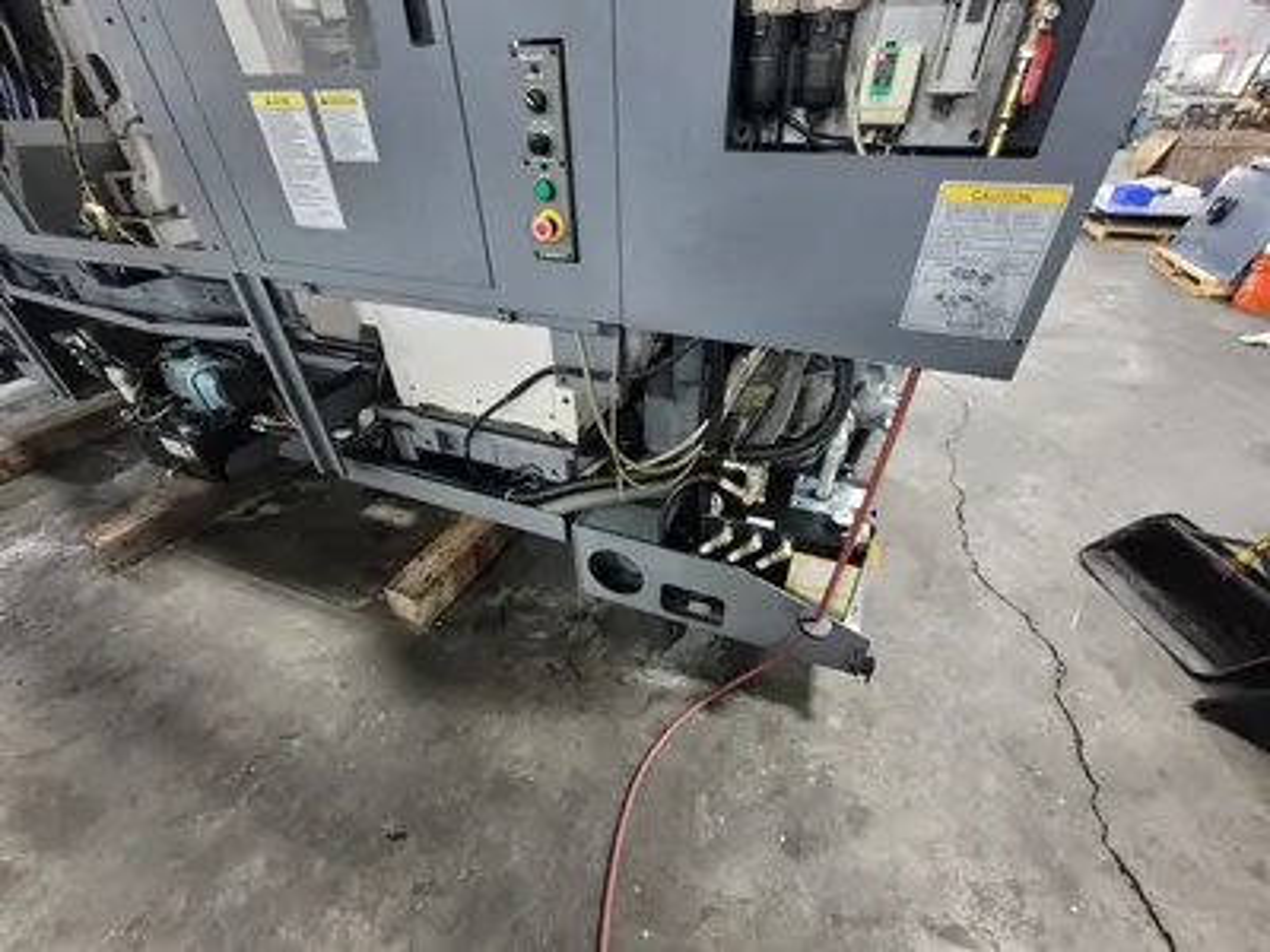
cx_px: 635
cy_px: 476
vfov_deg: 89.9
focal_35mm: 13
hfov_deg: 106.2
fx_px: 477
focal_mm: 2.2
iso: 800
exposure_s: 1/24
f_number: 2.2
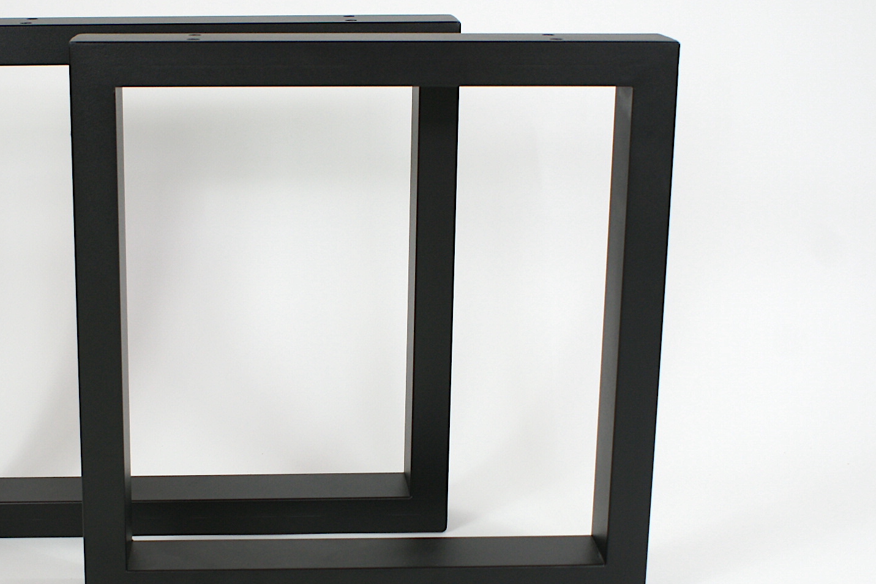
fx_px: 1630
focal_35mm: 67
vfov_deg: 20.3
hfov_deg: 29.9
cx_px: 305
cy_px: 318
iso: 200
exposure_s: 1/60
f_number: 6.3
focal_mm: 30
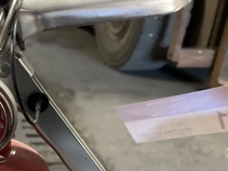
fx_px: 362
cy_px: 135
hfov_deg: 32.9
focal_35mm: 55
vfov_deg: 26.1
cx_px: 16
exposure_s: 1/40
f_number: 1.8
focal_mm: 3
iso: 250
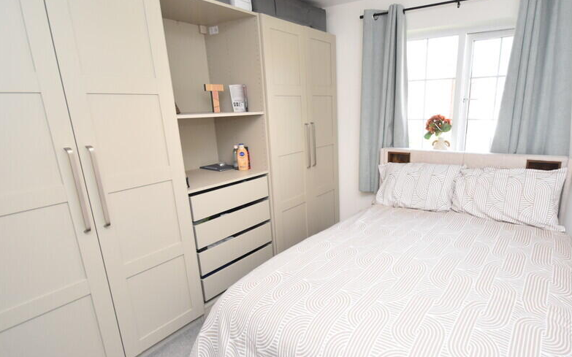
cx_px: 336
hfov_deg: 84.3
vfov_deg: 59.5
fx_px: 312
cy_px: 193
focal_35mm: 20
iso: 800
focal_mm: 10
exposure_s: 1/125
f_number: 4
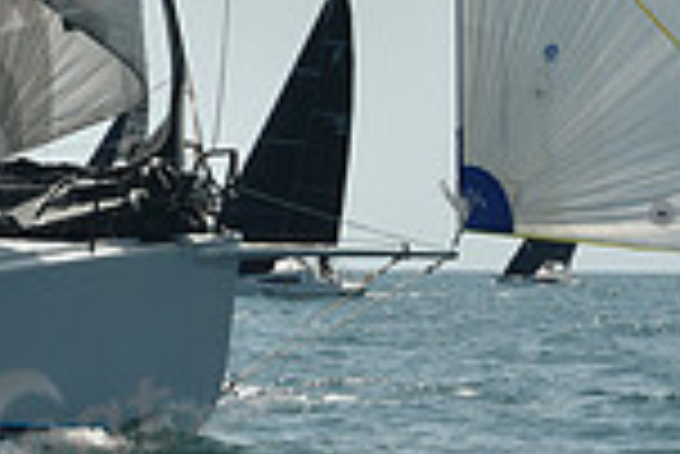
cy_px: -164
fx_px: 6674
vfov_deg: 3.9
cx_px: -572
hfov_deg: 5.7
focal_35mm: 353
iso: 320
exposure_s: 1/640
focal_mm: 92
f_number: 9
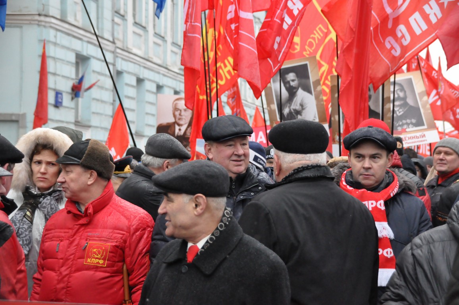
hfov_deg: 26.0
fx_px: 993
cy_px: 152
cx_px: 230
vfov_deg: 17.5
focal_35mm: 78
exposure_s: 1/1000
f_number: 4.8
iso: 3200
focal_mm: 52
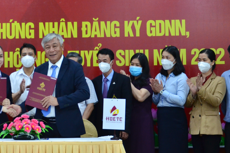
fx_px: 740
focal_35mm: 116
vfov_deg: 11.7
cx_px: 19
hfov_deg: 17.4
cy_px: 44
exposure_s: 1/80
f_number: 4.5
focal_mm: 38
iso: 800
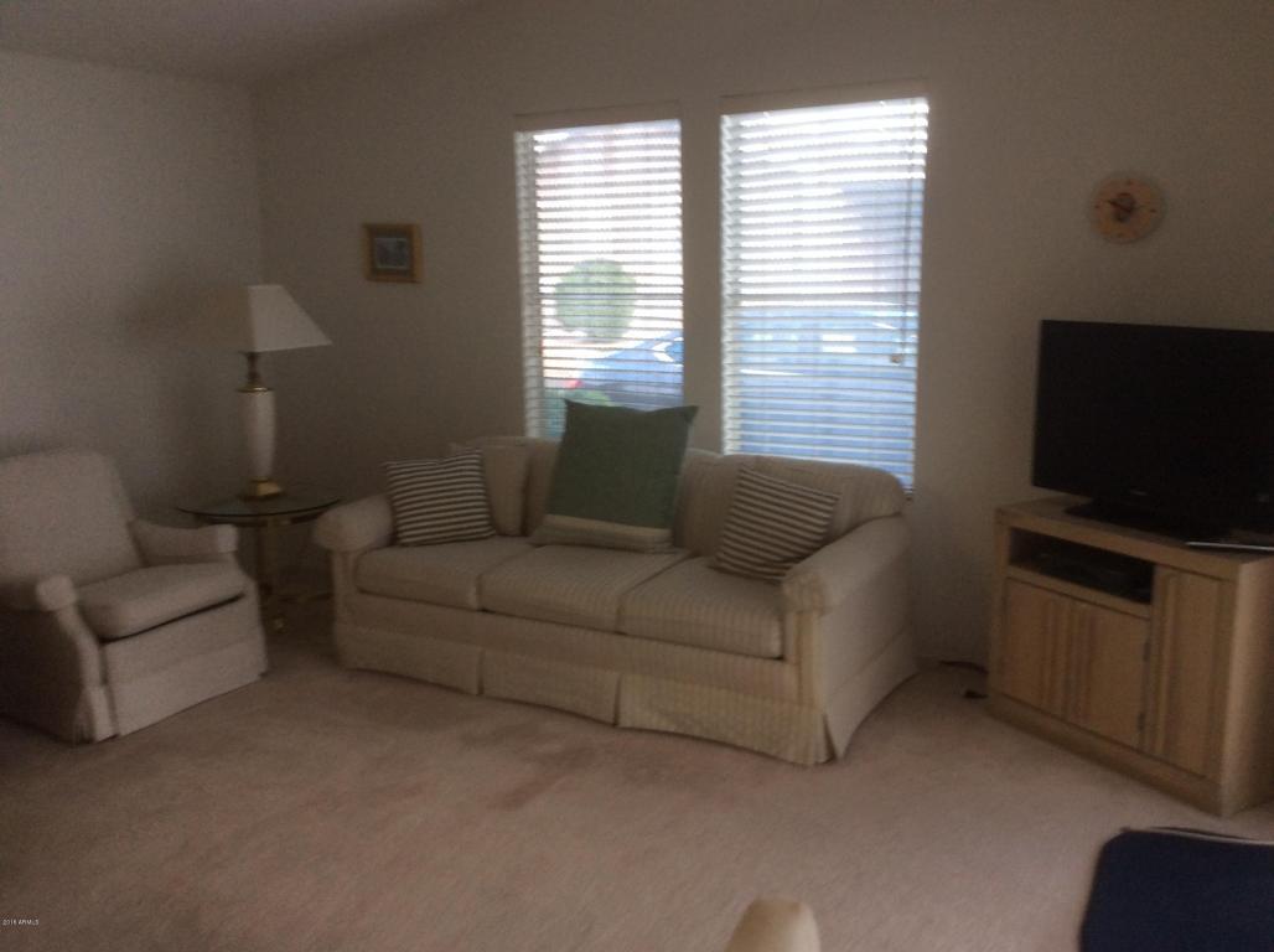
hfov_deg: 56.9
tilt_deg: -13.7
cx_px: 637
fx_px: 1176
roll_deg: +3.2
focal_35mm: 32
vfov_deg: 44.1
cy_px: 476
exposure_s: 1/24
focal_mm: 3.3
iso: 40
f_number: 2.4
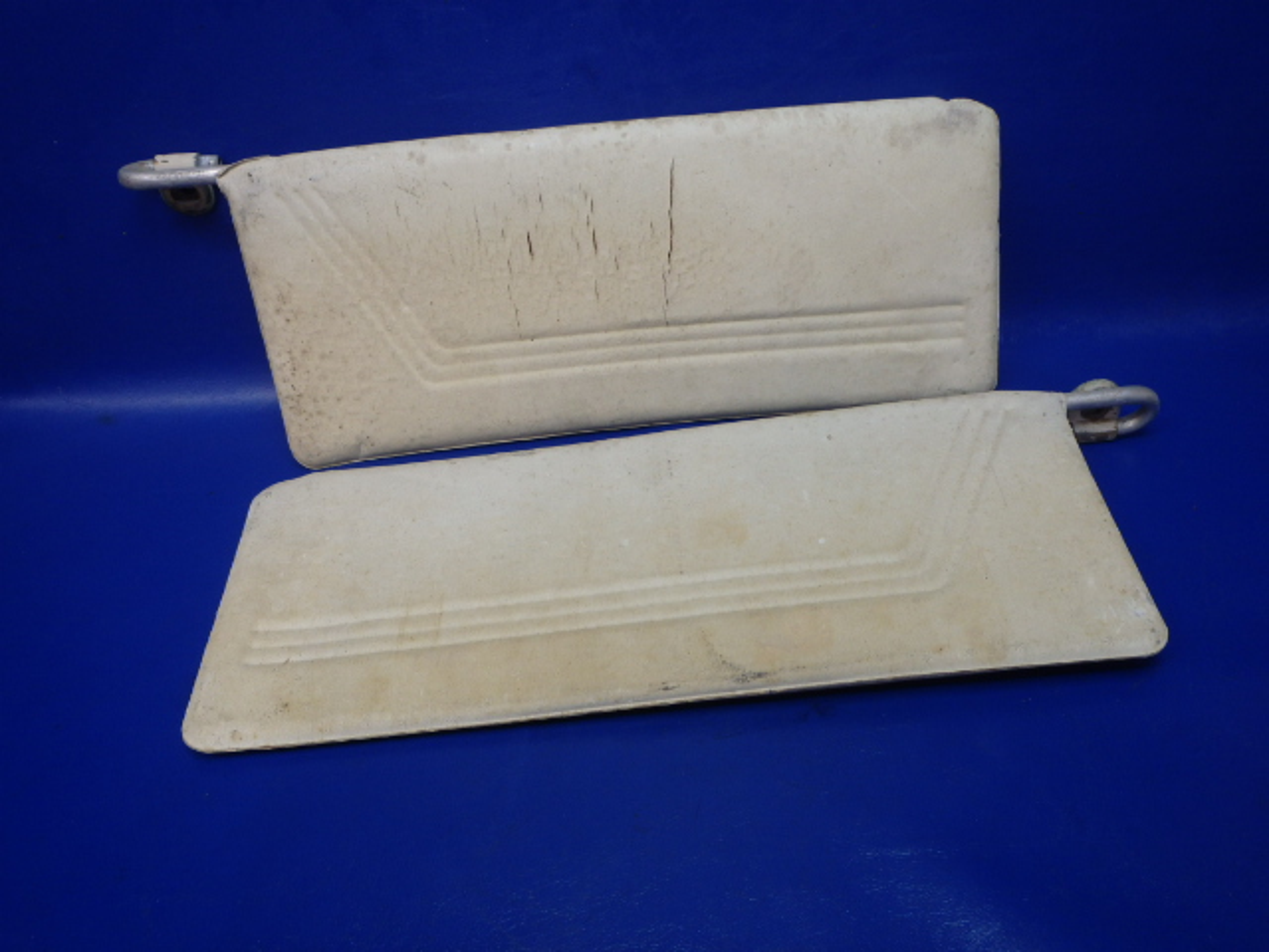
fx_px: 1026
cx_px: 634
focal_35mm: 28
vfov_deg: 49.7
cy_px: 476
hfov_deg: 63.4
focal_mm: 5
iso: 200
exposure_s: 1/30
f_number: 3.9
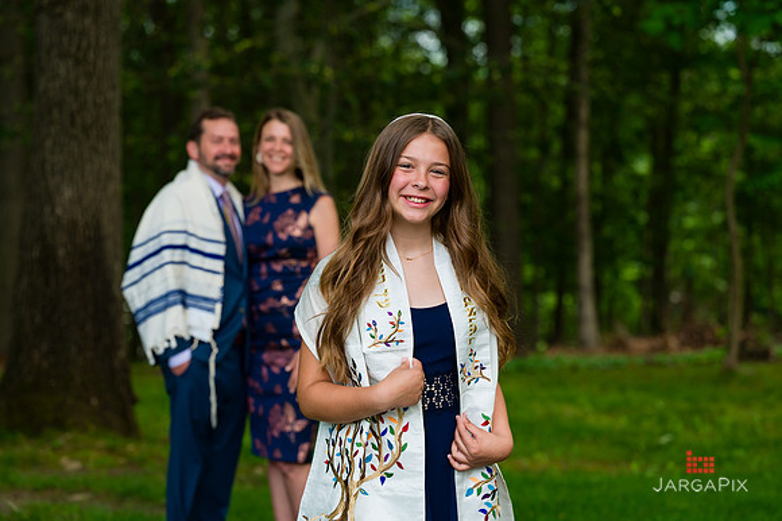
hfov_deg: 22.7
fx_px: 1951
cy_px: 253
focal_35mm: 90
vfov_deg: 15.2
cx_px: 392
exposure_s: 1/320
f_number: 3.5
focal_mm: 85
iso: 200
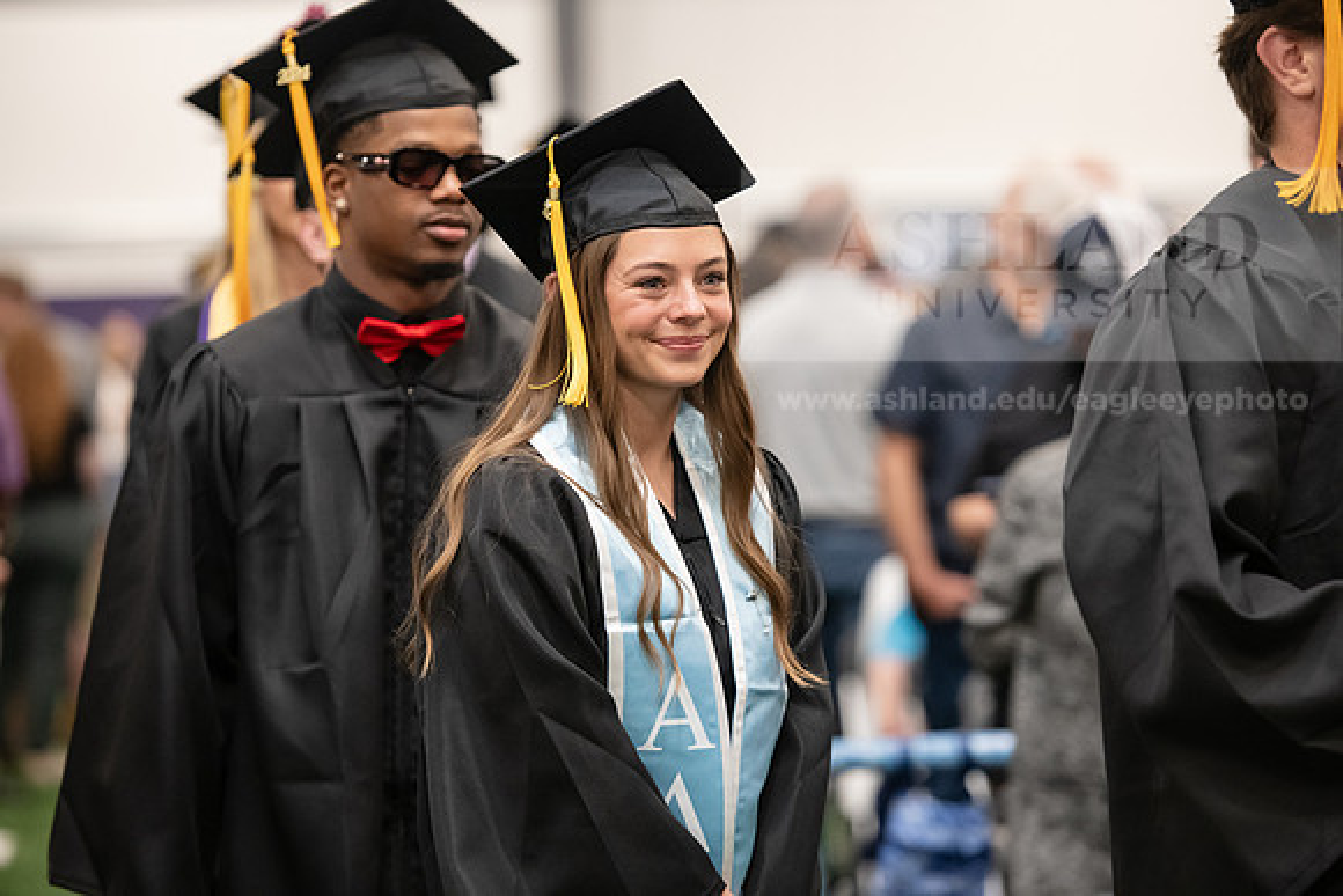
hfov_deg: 13.2
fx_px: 5783
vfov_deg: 8.9
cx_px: 672
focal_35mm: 155
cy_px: 448
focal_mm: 155
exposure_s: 1/200
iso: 3200
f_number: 3.2
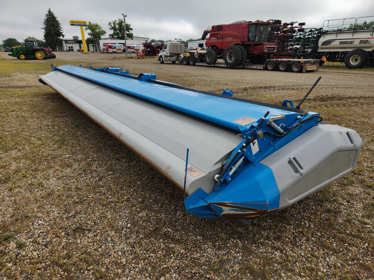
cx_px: 187
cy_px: 140
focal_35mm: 23
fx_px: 248
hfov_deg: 73.9
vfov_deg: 58.9
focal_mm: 5.4
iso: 20
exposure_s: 1/1258
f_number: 1.8
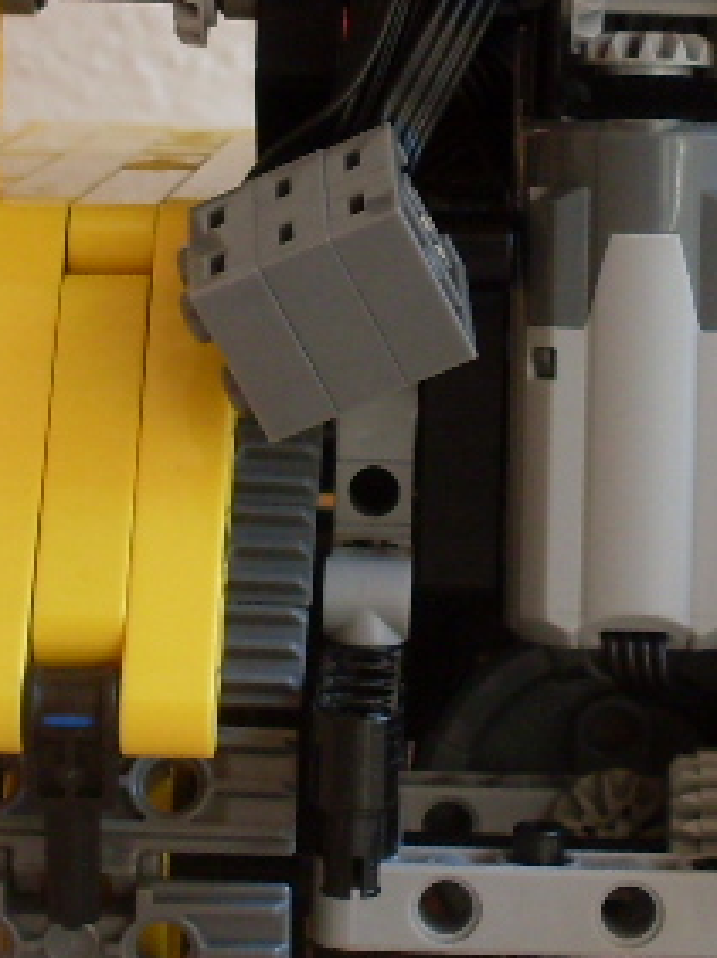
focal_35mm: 138
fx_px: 3817
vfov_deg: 14.3
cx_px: 398
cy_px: 234
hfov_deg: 10.7
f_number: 2.8
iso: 100
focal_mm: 6.3
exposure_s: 1/60
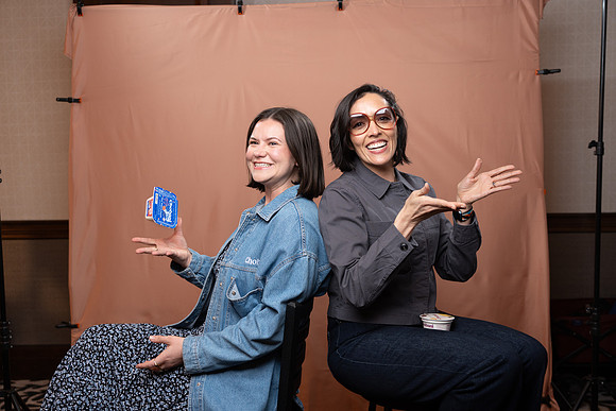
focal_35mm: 42
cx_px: 308
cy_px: 206
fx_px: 719
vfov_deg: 31.9
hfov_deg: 46.4
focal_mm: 42
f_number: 4
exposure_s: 1/160
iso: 320
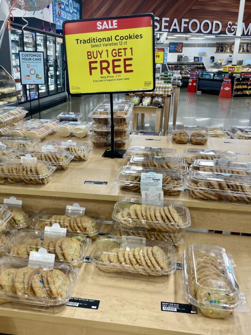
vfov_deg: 55.3
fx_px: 319
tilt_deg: -18.6
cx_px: 113
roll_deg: -0.8
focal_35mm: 33
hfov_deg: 42.9
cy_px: 178
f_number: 1.6
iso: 50
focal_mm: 4.2
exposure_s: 1/64
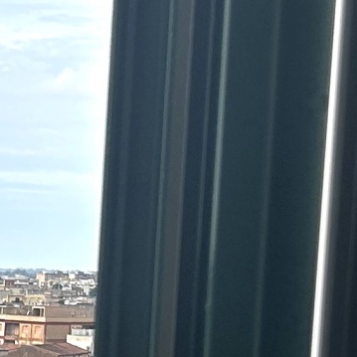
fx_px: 1914
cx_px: -362
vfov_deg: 10.5
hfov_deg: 9.9
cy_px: 446
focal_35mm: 164
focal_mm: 5.7
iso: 50
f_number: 1.5
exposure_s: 1/6579
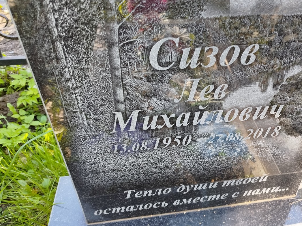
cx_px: 197
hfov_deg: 54.4
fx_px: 288
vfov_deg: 42.9
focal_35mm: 33
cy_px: 107
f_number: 1.7
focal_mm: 5.31
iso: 64
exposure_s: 1/50
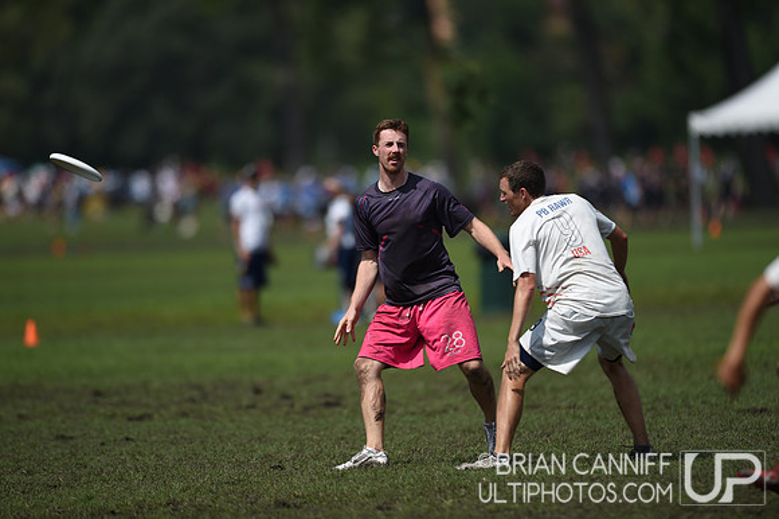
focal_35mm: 400
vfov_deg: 3.4
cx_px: 390
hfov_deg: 5.2
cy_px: 260
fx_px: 8650
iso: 200
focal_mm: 400
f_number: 2.8
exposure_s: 1/8000
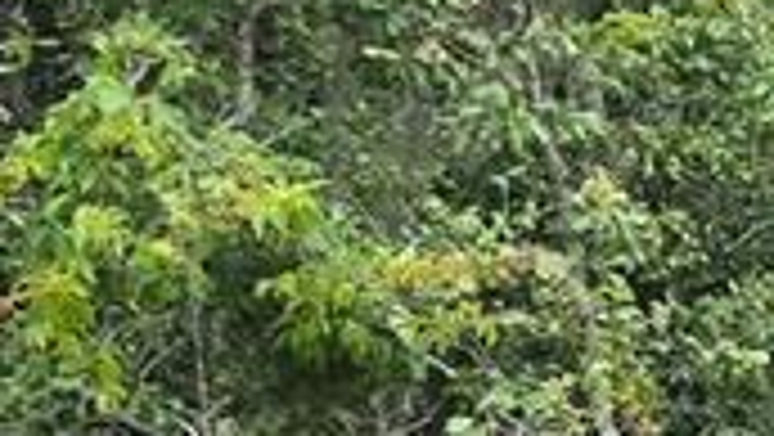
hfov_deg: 12.0
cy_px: 733
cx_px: 1791
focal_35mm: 149
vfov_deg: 7.9
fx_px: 3060
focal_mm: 5.4
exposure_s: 1/798
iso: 25
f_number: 1.8
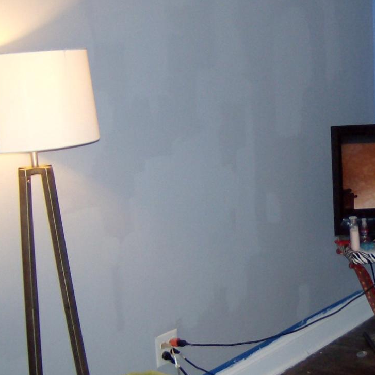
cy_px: 186
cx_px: 356
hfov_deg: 26.2
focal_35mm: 63
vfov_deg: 27.3
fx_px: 772
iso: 200
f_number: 2.8
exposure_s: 1/60
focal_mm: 6
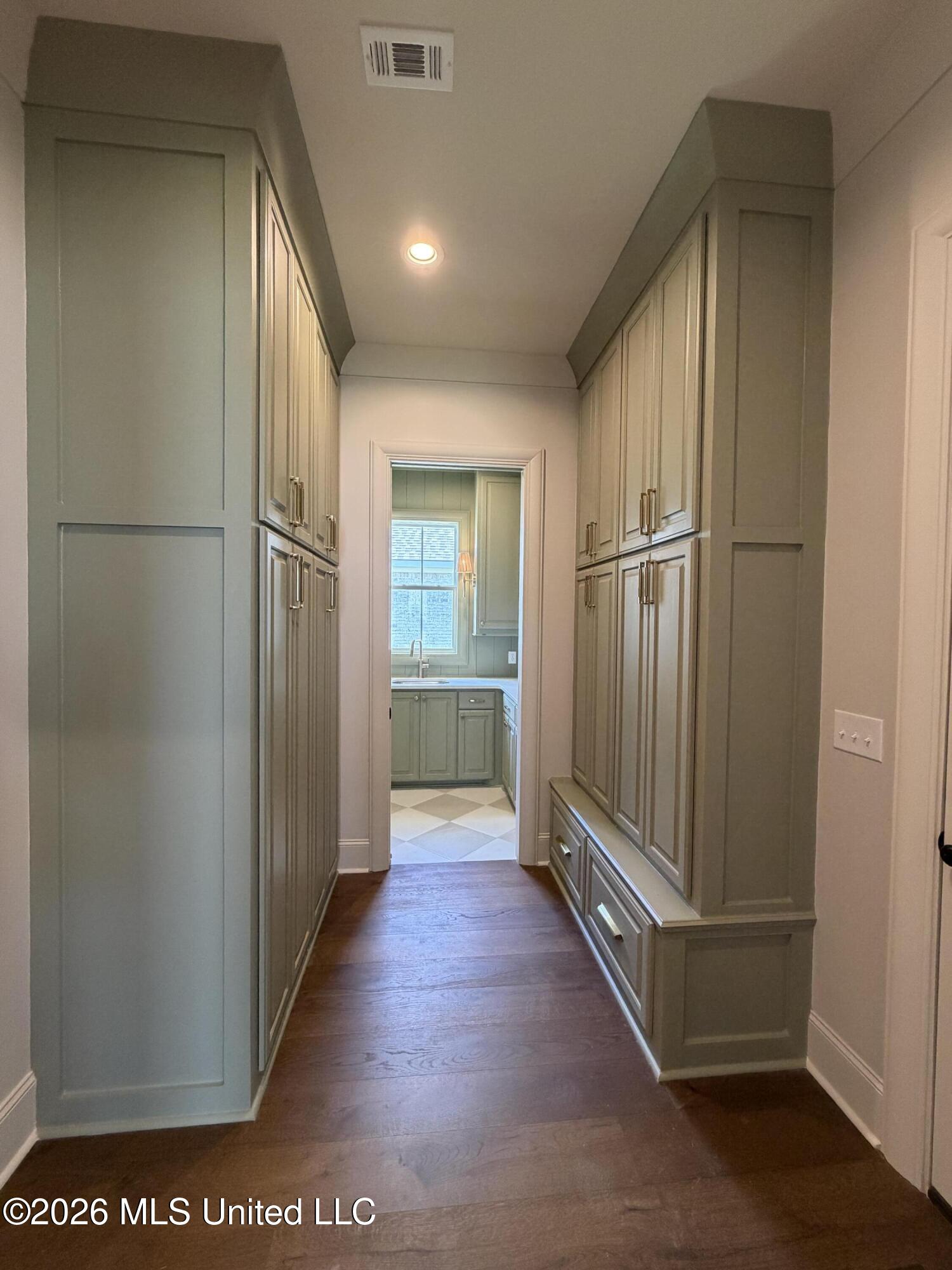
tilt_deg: -1.1
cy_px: 635
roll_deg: -0.8
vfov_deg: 102.1
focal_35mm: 14
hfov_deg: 85.7
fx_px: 513
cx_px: 476
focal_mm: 2.22
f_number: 2.2
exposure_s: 1/60
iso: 320
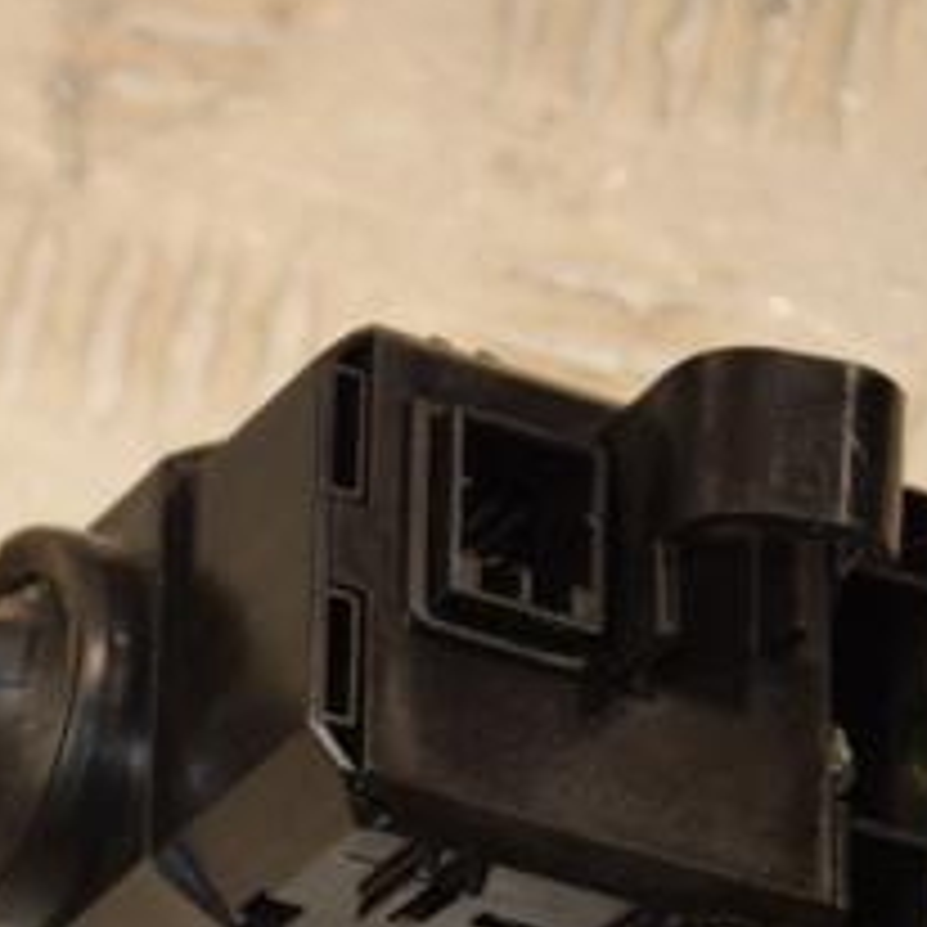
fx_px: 8998
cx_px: -112
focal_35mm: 297
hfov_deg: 5.9
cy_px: 729
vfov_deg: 5.9
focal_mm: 80
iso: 800
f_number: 6.3
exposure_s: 1/200
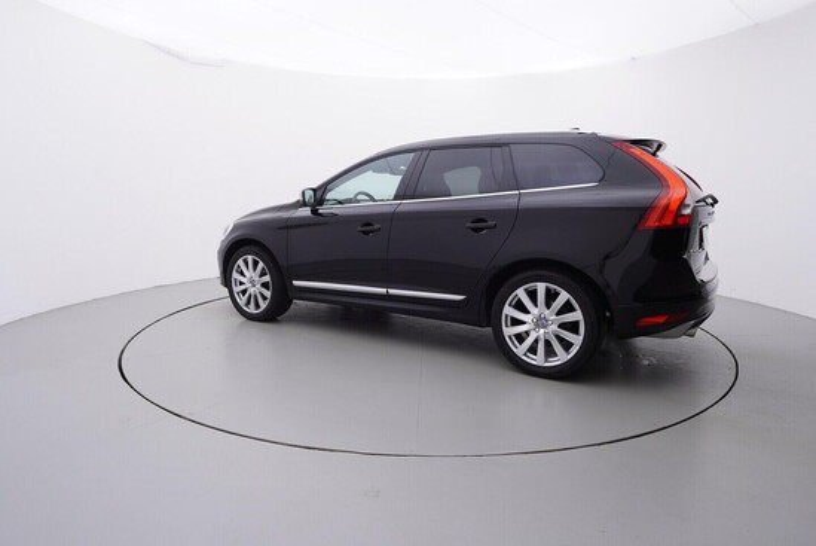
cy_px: 273
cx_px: 408
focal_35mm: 22
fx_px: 510
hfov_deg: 77.3
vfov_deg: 56.2
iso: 200
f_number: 5
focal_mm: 15
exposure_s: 1/80
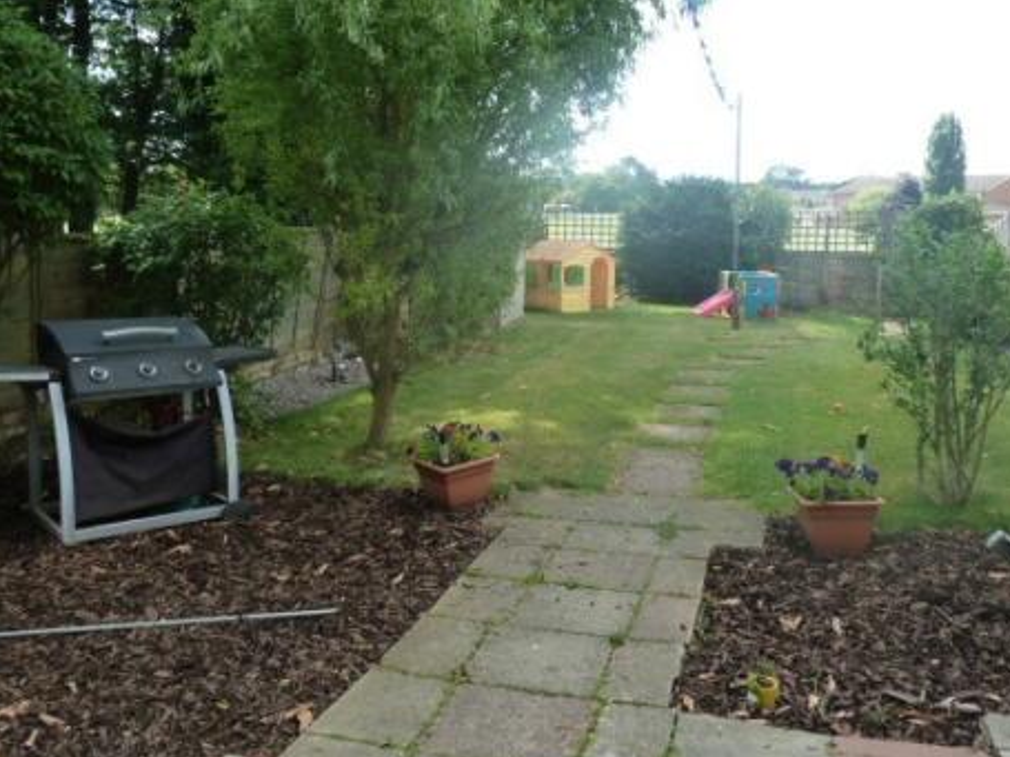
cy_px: 305
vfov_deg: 43.9
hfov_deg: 56.8
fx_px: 933
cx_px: 534
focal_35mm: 32
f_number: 4
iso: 125
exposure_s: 1/125
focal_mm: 4.1
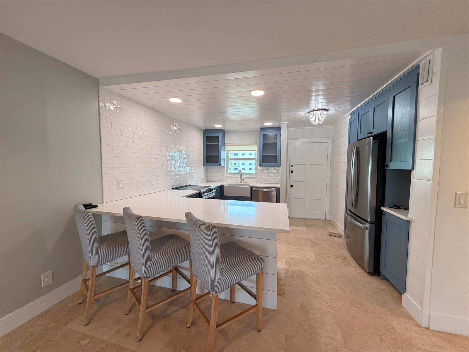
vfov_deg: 85.7
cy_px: 176
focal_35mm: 14
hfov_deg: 102.1
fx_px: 190
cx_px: 234
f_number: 2.2
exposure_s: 1/120
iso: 160
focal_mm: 2.22
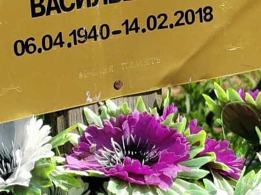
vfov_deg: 8.2
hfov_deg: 11.0
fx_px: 1356
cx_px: 131
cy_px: 9
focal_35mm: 180
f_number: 1.9
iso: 100
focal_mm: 5.52
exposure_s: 1/1100
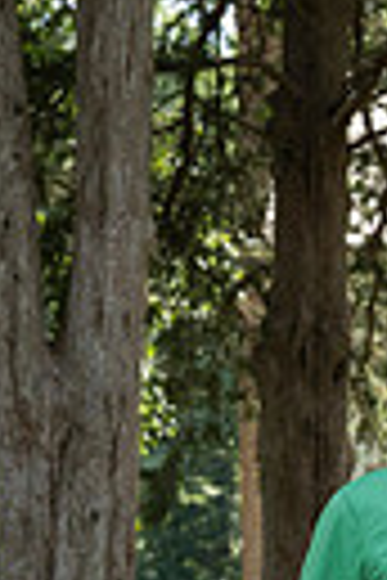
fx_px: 3483
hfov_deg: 6.0
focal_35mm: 216
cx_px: 1030
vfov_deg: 9.3
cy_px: 861
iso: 400
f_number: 5.6
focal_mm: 48
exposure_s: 1/200
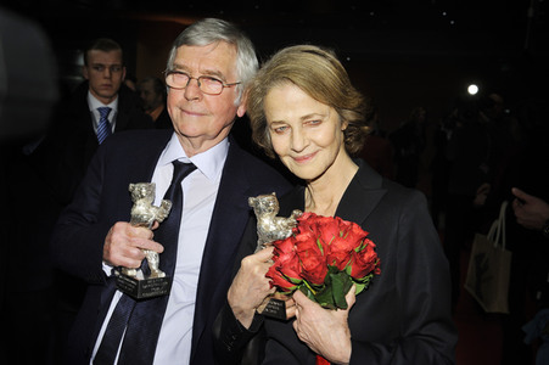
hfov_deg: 41.1
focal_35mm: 48
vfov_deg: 28.0
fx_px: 731
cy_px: 182
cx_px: 274
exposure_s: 1/250
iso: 800
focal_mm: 48
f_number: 7.1
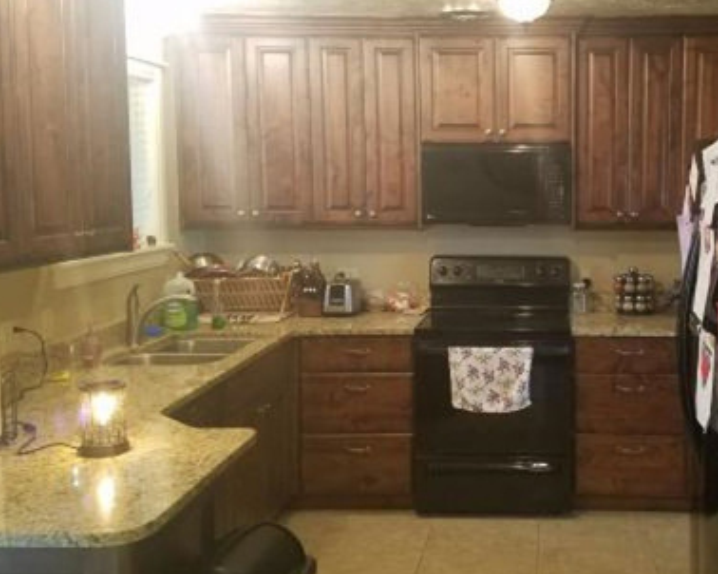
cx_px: 534
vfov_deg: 34.7
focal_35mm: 43
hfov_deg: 41.7
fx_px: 913
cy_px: 220
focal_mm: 4.2
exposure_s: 1/24
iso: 200
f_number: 1.7
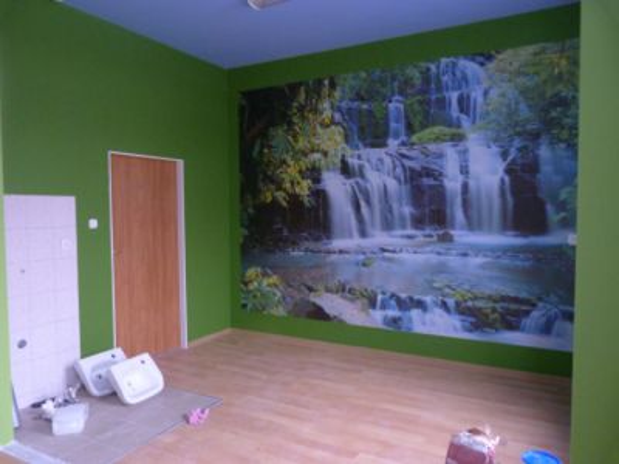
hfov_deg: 69.4
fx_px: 447
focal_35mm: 25
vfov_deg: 54.9
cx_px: 310
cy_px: 232
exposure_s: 1/5
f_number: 2.8
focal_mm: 4.5
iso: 400
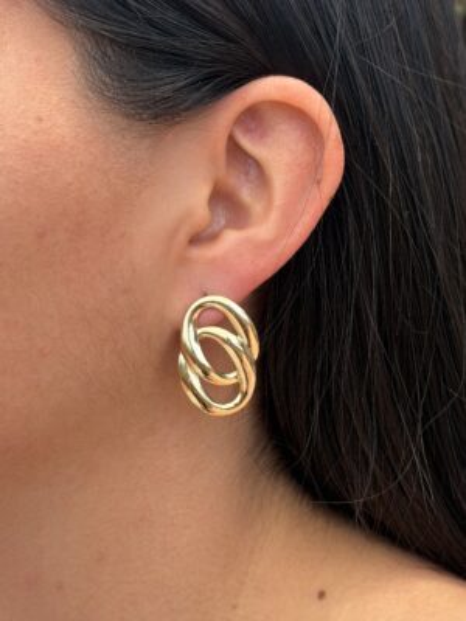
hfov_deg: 30.3
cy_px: 310
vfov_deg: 39.7
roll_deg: +1.0
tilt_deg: -9.5
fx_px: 862
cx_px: 233
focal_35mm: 48
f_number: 1.78
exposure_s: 1/1754
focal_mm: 6.76
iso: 80
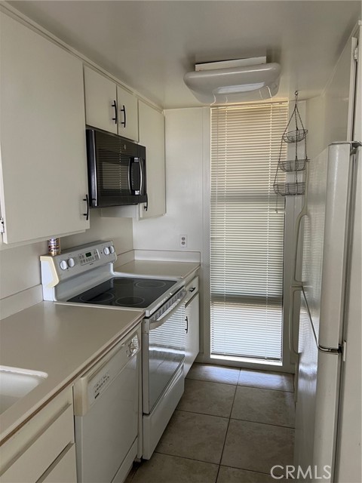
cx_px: 181
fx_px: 363
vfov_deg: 67.3
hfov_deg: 53.1
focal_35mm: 26
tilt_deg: -8.2
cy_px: 242
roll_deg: +1.2
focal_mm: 5.7
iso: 125
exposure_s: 1/77
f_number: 1.5
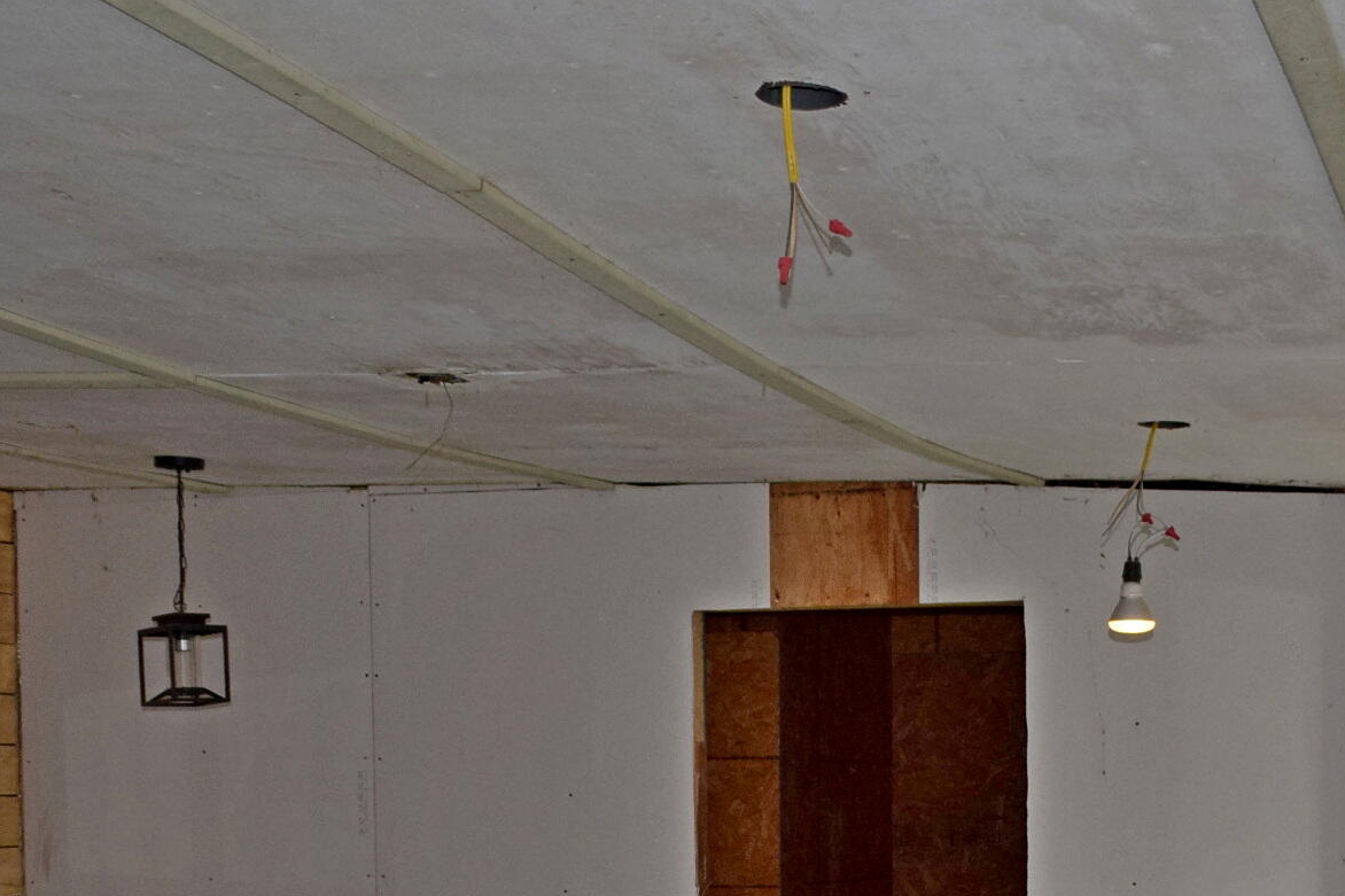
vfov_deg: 18.7
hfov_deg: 29.1
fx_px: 2577
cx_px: 853
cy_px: 1073
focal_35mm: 69
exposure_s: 1/80
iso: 800
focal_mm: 18
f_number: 4.5
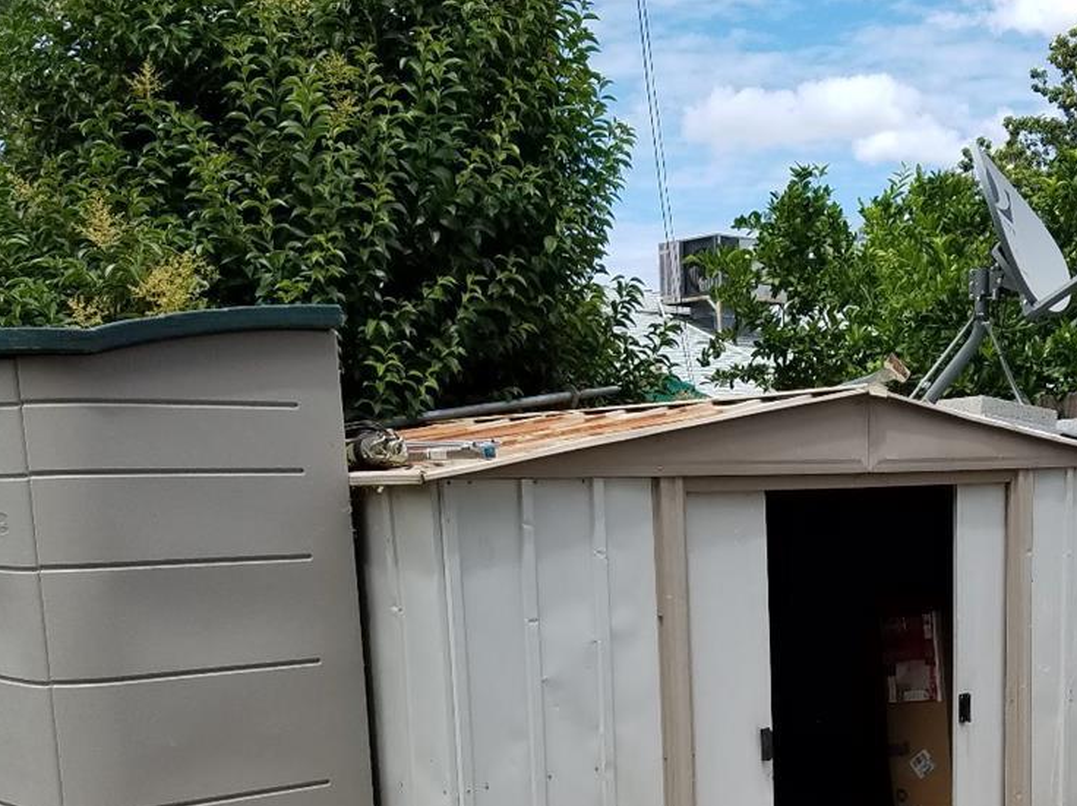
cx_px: 755
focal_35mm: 53
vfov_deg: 26.6
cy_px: 726
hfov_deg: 35.7
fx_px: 1648
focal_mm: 4.2
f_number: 1.7
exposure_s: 1/1932
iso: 50
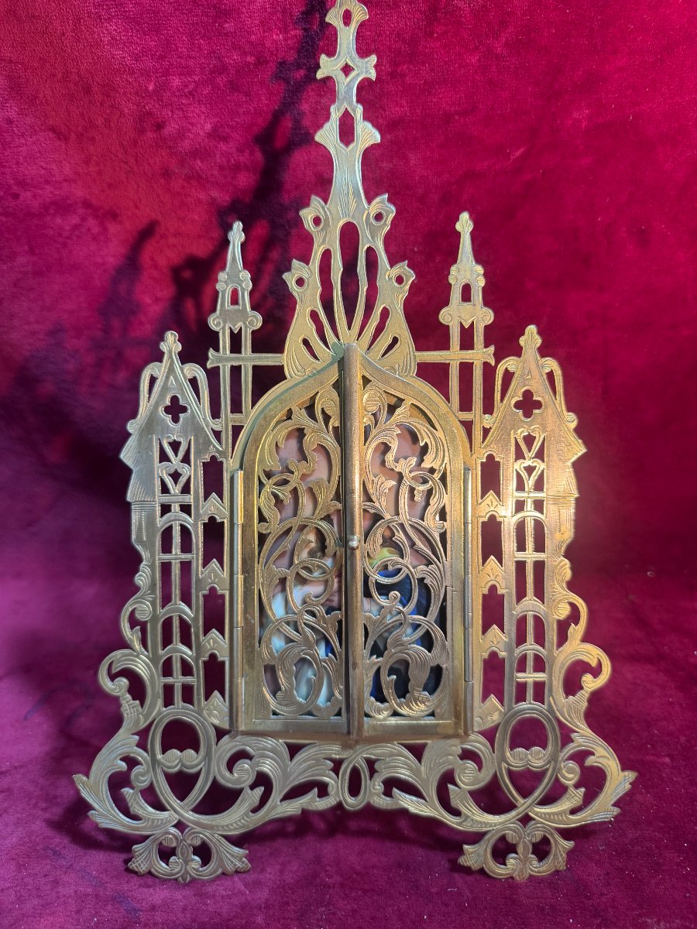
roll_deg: +3.3
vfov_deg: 71.6
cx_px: 348
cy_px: 464
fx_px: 644
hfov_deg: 56.8
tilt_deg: -27.8
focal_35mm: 24
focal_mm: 6.76
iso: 160
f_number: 1.78
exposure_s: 1/50
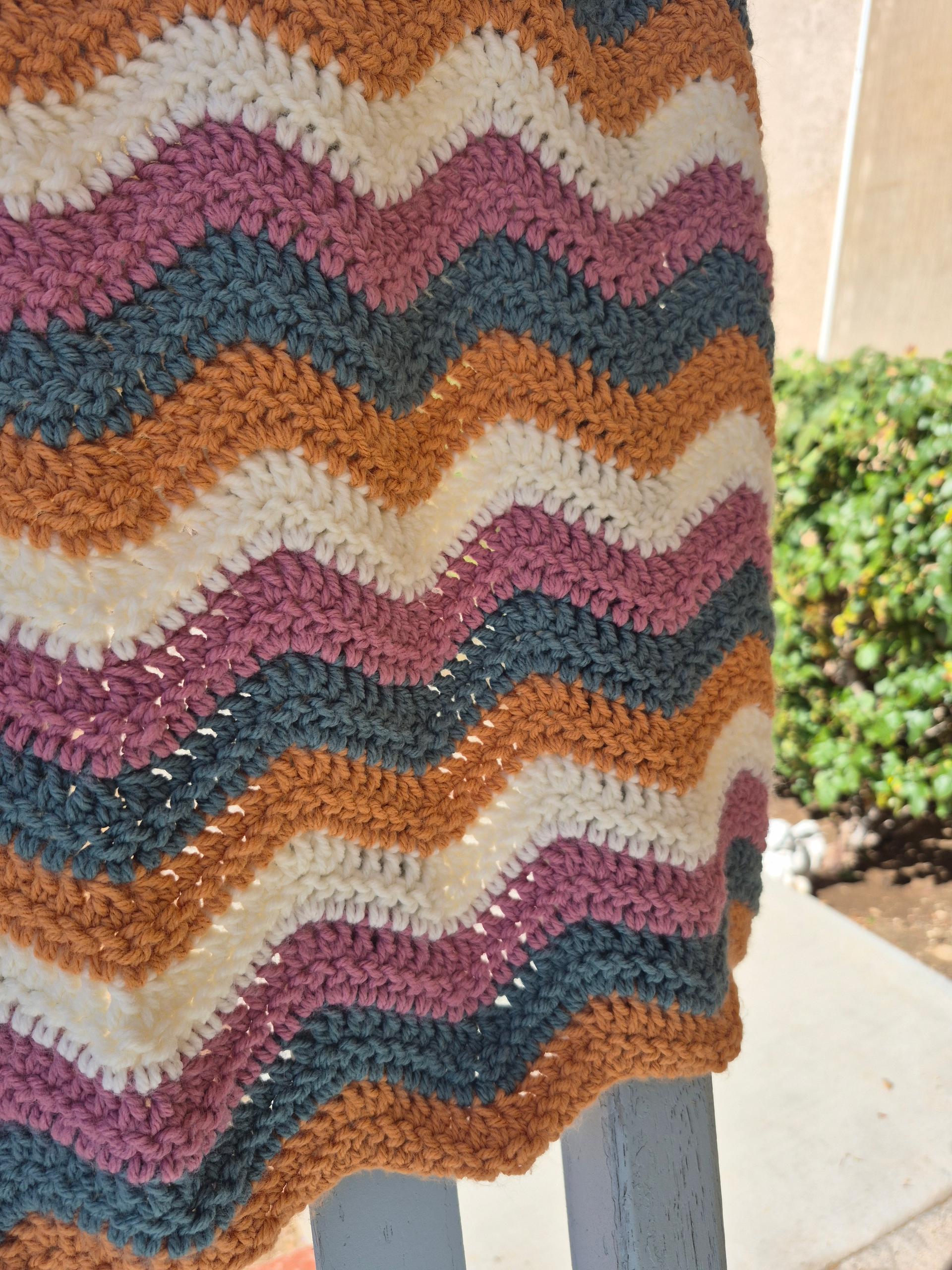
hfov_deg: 58.9
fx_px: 843
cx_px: 476
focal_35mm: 23
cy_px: 635
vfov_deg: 73.9
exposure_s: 1/1188
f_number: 1.8
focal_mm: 5.4
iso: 25
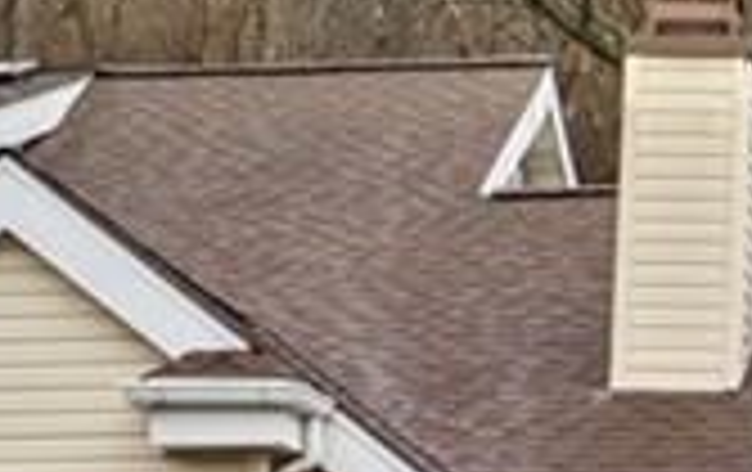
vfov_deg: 5.4
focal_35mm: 243
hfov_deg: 8.6
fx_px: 4989
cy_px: 782
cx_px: 239
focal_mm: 39
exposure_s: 1/80
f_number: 5.6
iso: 125
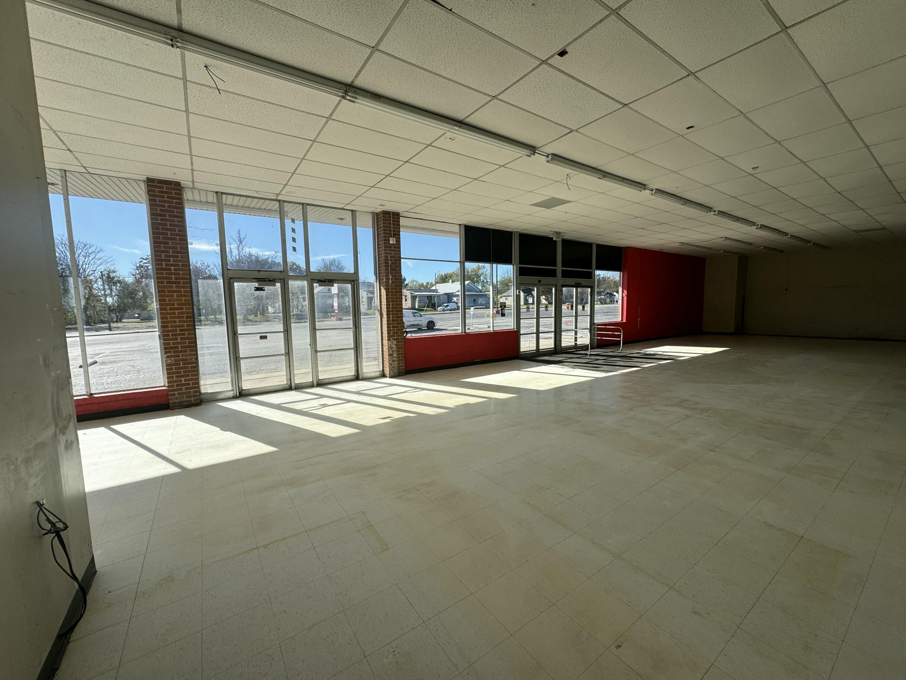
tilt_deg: -6.5
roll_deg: +1.3
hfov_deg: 102.1
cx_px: 453
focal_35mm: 14
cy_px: 340
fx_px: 366
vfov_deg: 85.7
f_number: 2.2
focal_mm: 2.22
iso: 50
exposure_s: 1/1567
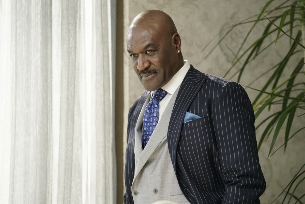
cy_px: 102
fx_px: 1449
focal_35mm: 171
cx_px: 152
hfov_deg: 12.0
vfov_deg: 8.0
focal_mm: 171
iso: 3200
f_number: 3.2
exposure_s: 1/200
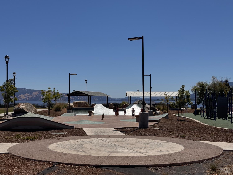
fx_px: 323
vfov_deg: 30.3
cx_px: 116
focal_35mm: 48
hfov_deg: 39.7
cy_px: 88
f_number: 1.78
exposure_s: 1/12500
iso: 80
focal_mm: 6.76
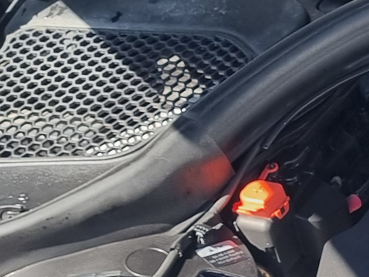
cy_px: 342
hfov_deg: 12.9
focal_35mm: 132
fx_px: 1408
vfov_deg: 11.0
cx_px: 751
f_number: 1.8
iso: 50
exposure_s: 1/524
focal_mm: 5.4
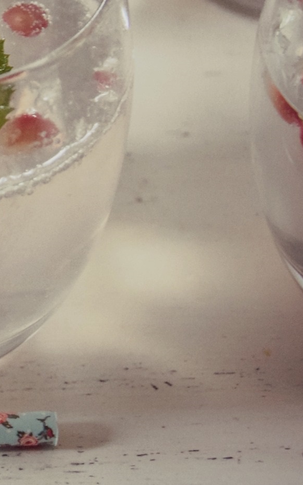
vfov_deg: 14.6
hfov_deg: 8.7
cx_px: -317
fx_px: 1878
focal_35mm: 142
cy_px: 76
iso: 3200
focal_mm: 26
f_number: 4
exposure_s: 1/100
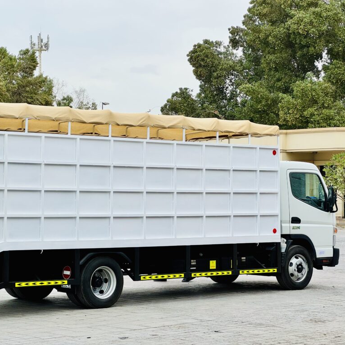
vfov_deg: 19.1
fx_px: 1026
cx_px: 119
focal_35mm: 91
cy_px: 172
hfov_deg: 19.0
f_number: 2.8
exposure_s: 1/408
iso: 25
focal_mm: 9
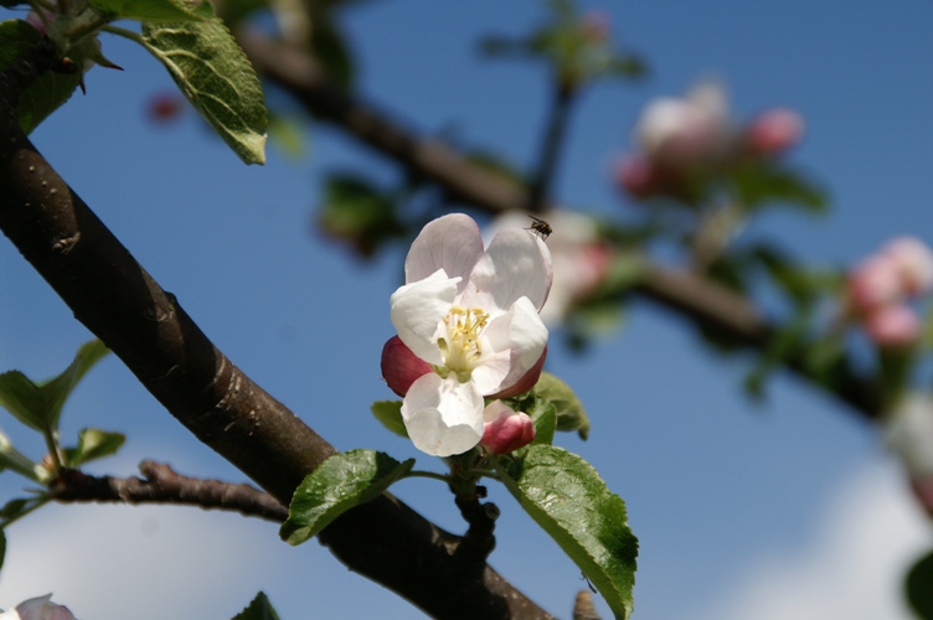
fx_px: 4661
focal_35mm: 180
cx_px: 466
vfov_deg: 7.6
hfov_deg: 11.4
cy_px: 310
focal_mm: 120
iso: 200
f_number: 8
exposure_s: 1/1250
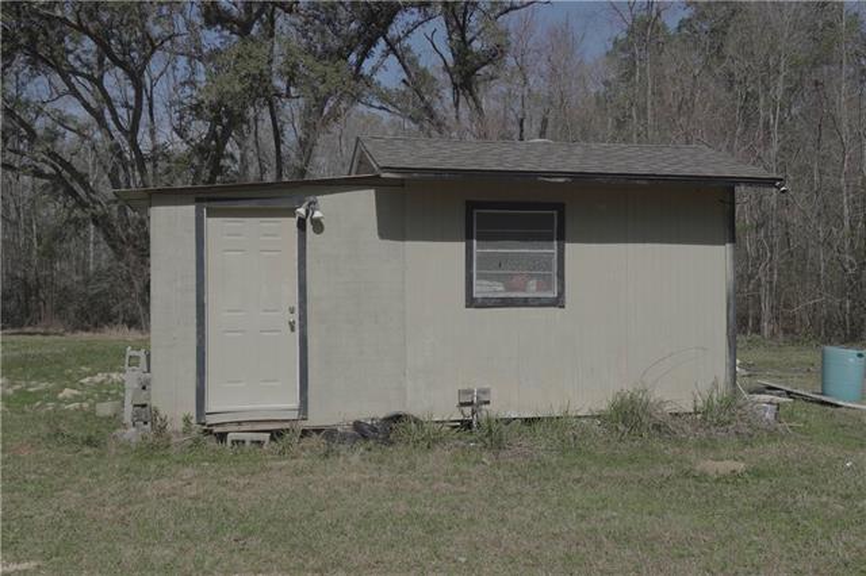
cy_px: 288
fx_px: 938
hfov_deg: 49.6
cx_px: 433
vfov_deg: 34.2
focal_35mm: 39
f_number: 7.1
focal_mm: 26
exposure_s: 1/3200
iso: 1000
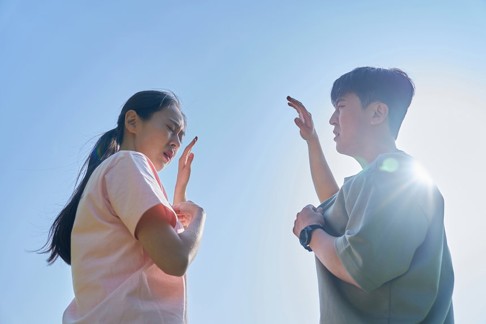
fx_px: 473
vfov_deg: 37.9
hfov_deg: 54.4
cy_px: 162
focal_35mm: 35
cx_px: 243
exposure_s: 1/1000
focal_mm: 35
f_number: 4
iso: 160
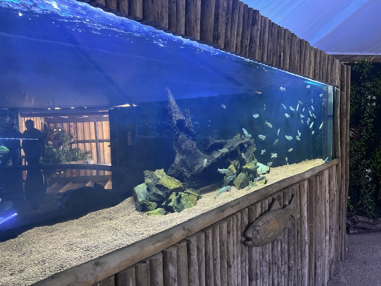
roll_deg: +1.0
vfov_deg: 53.1
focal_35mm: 26
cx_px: 190
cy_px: 143
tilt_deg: -5.5
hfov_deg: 67.3
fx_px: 286
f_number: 1.6
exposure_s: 1/33
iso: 500
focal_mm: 5.1
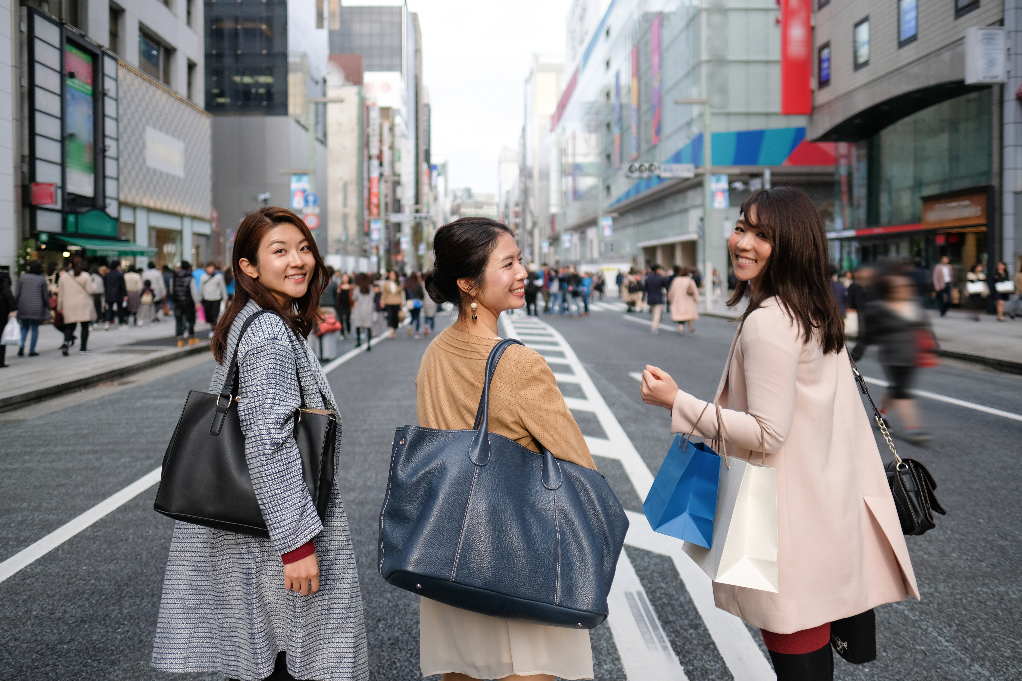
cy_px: 340
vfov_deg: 53.1
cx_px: 511
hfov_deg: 73.7
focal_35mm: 24
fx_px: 681
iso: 200
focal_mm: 16
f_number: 1.4
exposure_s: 1/2400
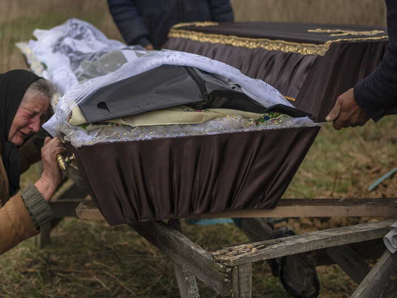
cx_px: 128
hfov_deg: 25.5
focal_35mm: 76
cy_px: 125
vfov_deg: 19.4
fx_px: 871
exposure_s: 1/1250
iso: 100
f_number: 1.8
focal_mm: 35
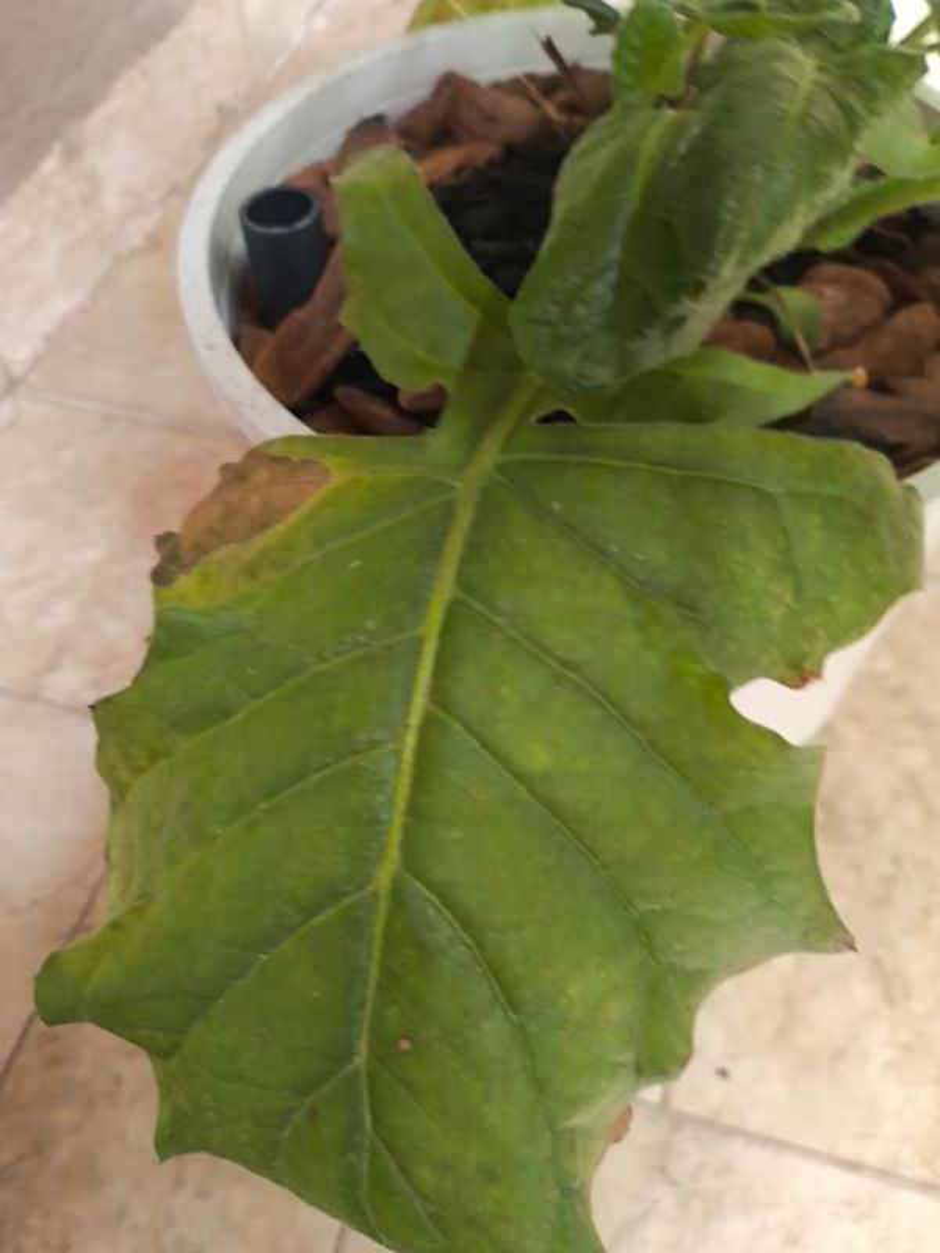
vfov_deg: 63.4
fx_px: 1014
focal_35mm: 28
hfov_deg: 49.7
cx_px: 470
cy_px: 626
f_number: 1.7
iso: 500
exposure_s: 1/30
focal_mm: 4.71
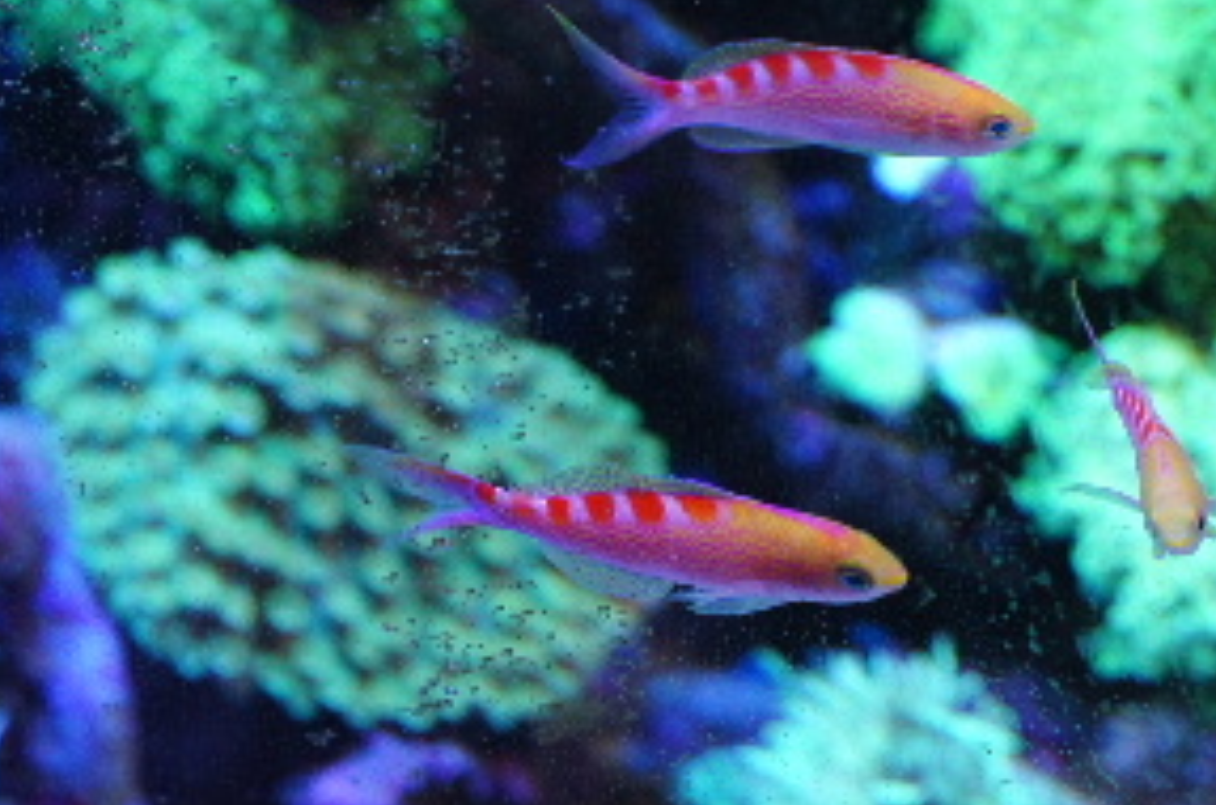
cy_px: 254
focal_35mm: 115
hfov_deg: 17.8
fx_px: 3876
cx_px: 792
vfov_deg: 11.8
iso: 1600
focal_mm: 50
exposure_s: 1/160
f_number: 5.6
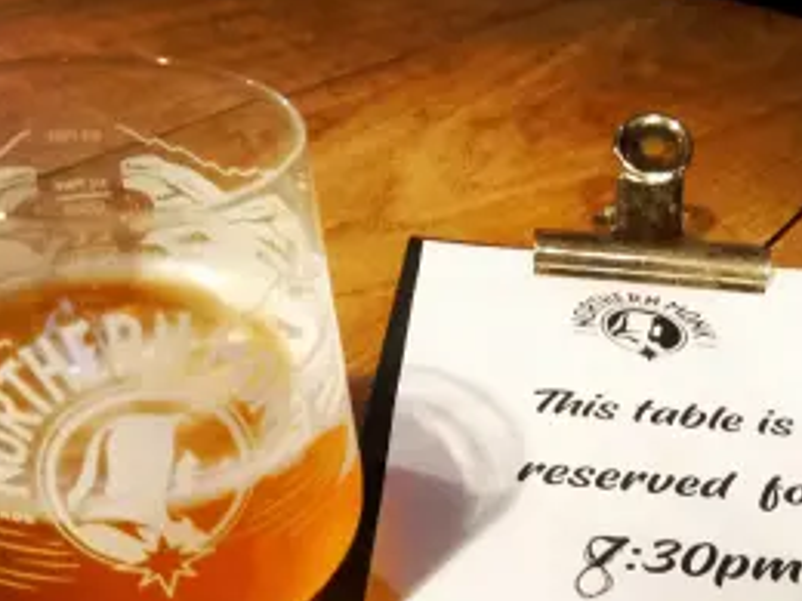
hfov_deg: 43.8
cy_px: 444
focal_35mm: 43
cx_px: 413
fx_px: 996
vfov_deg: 33.0
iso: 1817
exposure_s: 1/14.3
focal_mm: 3.54
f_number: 2
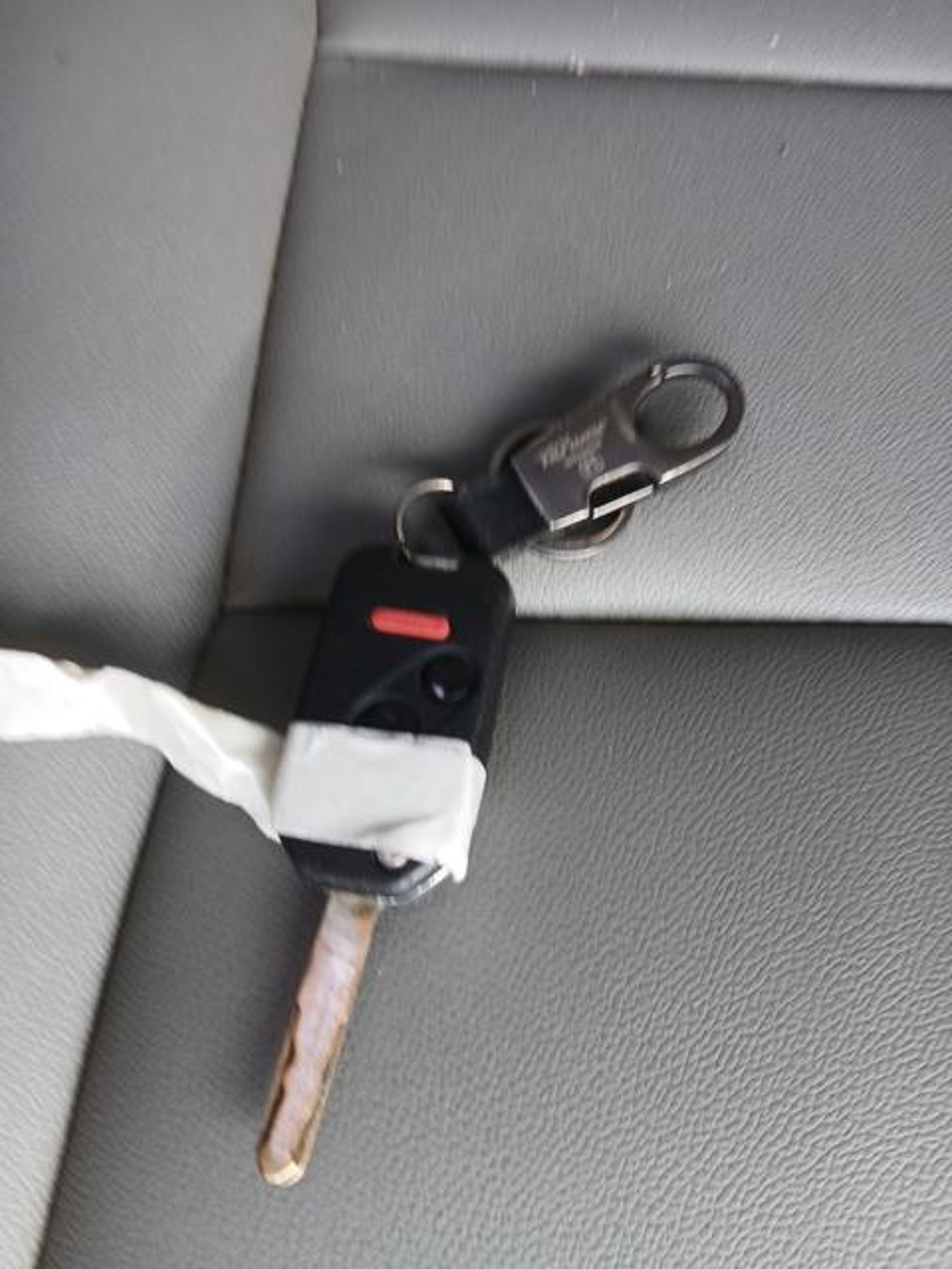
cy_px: 634
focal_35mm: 26
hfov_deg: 53.1
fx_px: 953
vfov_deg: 67.3
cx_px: 476
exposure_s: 1/60
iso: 100
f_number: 1.8
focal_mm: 3.98
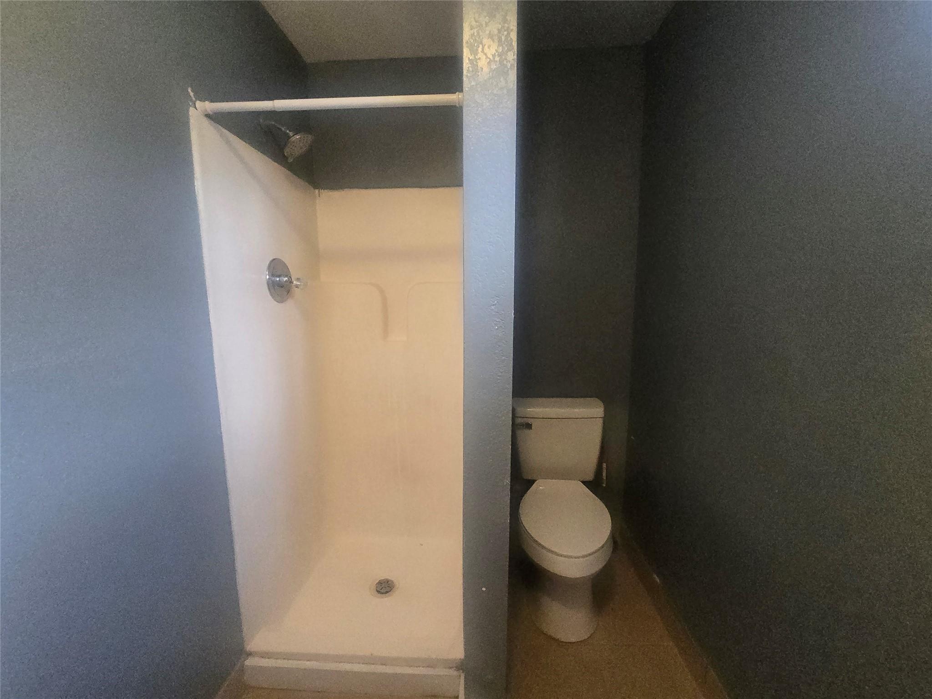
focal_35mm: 13
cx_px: 466
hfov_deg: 106.2
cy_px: 350
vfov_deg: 89.9
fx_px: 350
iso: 1000
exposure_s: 1/60
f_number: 2.2
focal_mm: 2.2
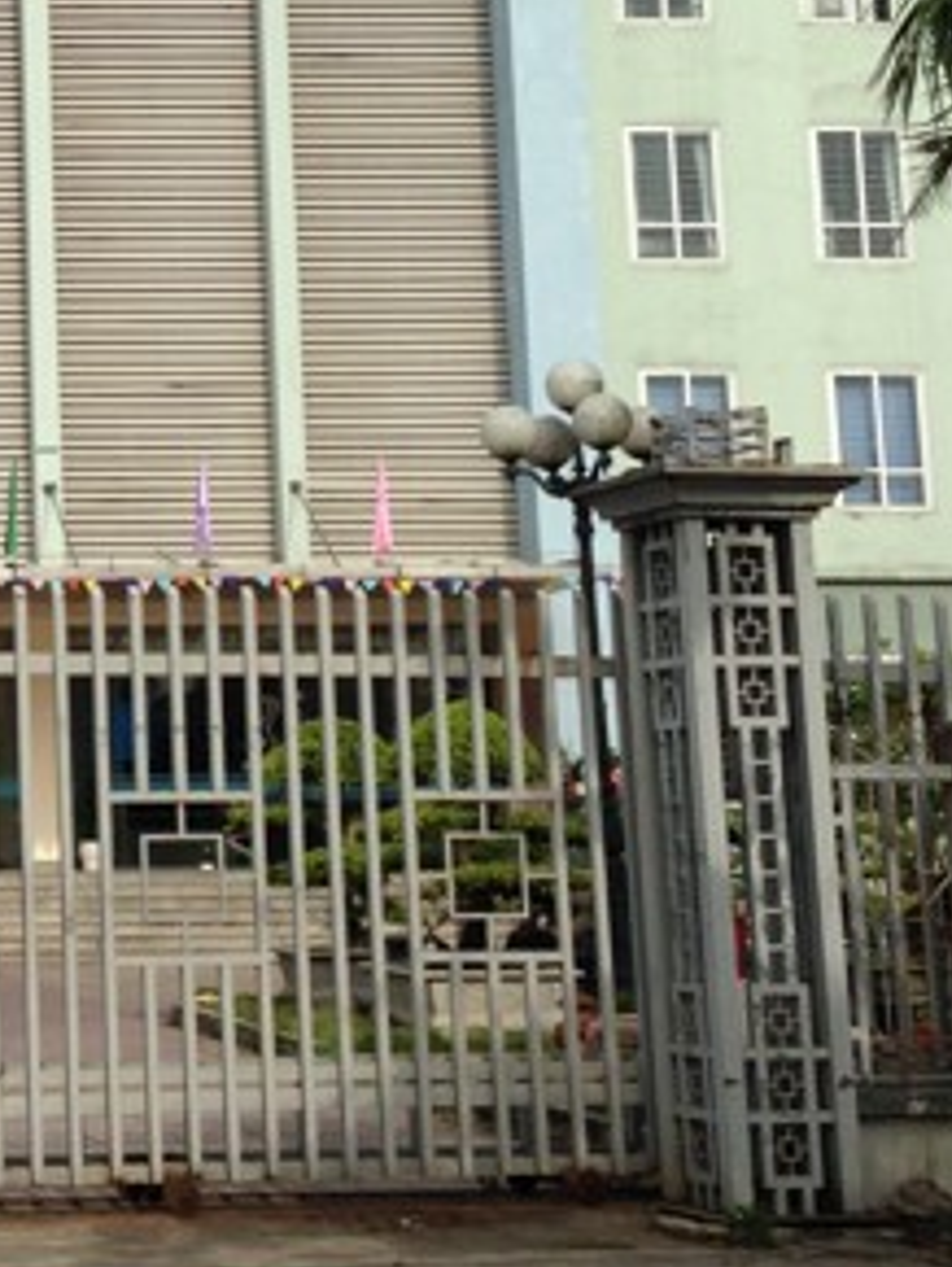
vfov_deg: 21.3
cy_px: 293
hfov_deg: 15.5
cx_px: -288
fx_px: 3332
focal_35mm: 91
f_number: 2.4
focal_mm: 4.12
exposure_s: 1/1466
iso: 50
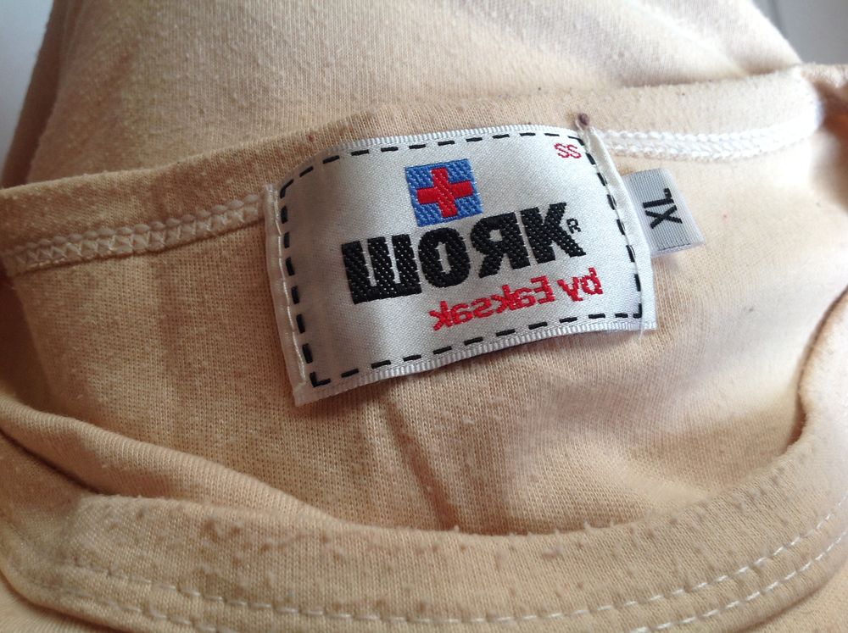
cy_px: 316
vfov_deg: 40.6
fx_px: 856
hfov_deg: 52.7
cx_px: 424
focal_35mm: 35
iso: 64
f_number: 2.4
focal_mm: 4.28
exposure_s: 1/40
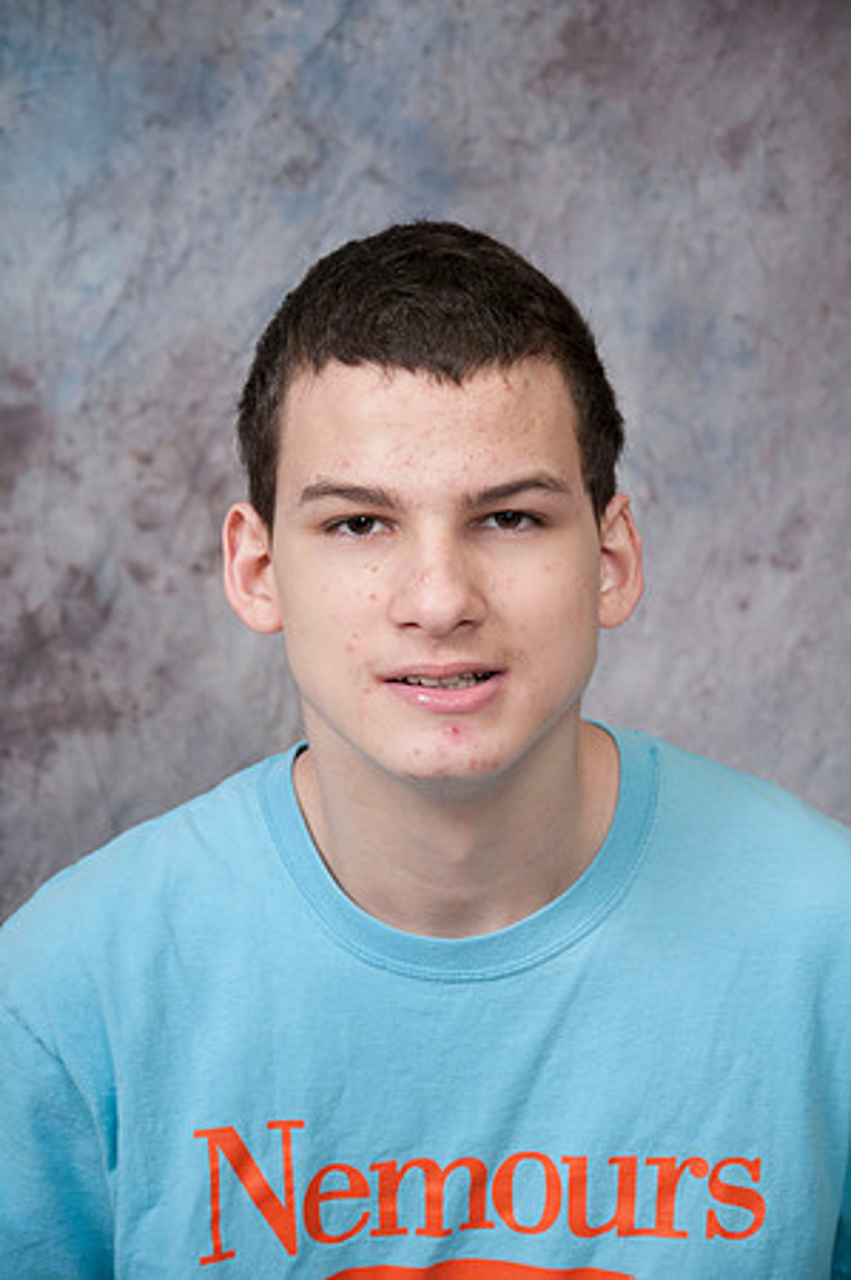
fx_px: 4265
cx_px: 426
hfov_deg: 11.4
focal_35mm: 120
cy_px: 640
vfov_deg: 17.1
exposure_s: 1/125
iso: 200
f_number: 5.6
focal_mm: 80
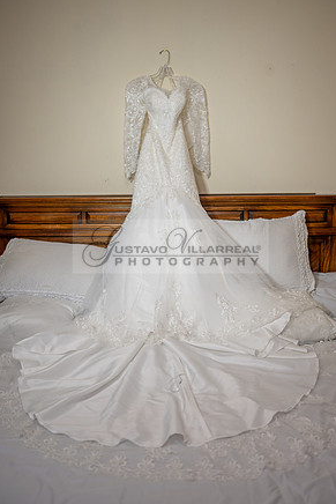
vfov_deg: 57.2
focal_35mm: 33
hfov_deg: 40.0
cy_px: 246
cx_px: 171
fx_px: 462
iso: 500
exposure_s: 1/160
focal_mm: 32
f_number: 2.8
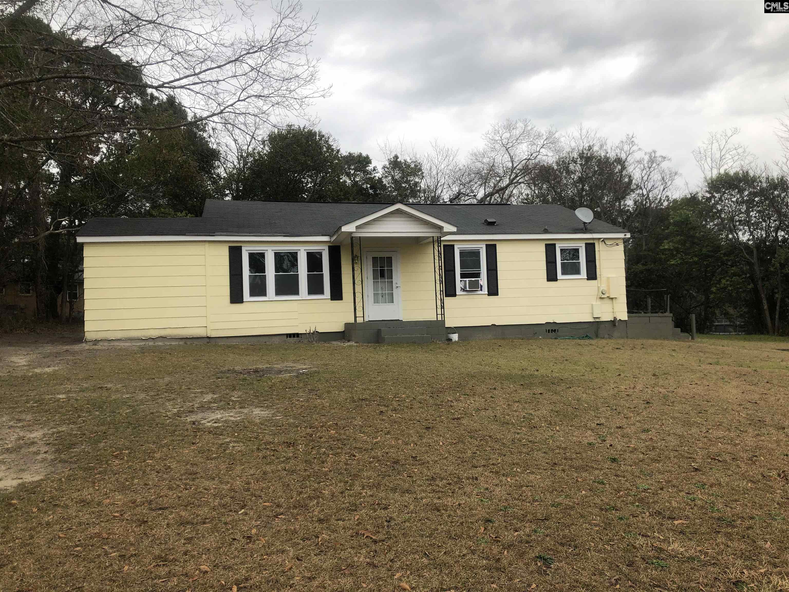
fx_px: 638
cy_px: 296
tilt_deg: +2.4
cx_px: 394
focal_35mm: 28
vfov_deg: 49.7
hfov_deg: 63.4
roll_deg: +1.9
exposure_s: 1/286
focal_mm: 3.99
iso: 20
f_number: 1.8
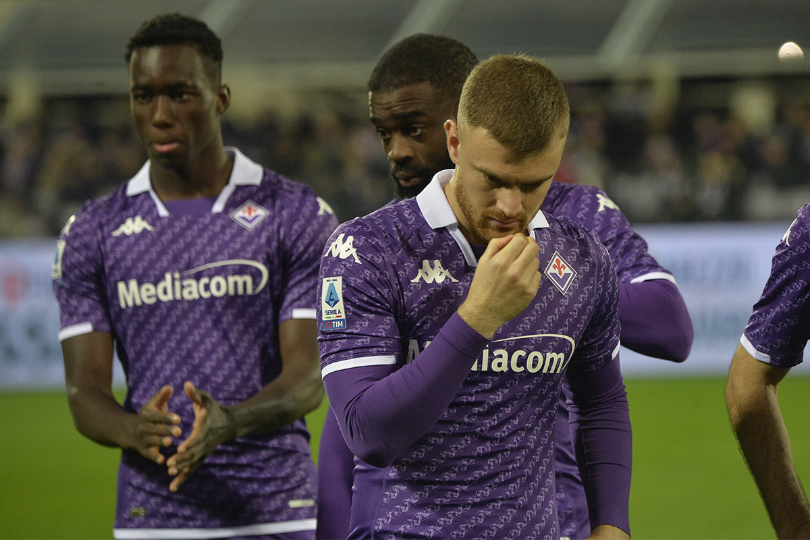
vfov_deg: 5.1
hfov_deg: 7.6
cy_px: 270
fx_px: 6075
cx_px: 405
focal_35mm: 270
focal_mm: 270
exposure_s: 1/1000
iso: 3200
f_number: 5.6
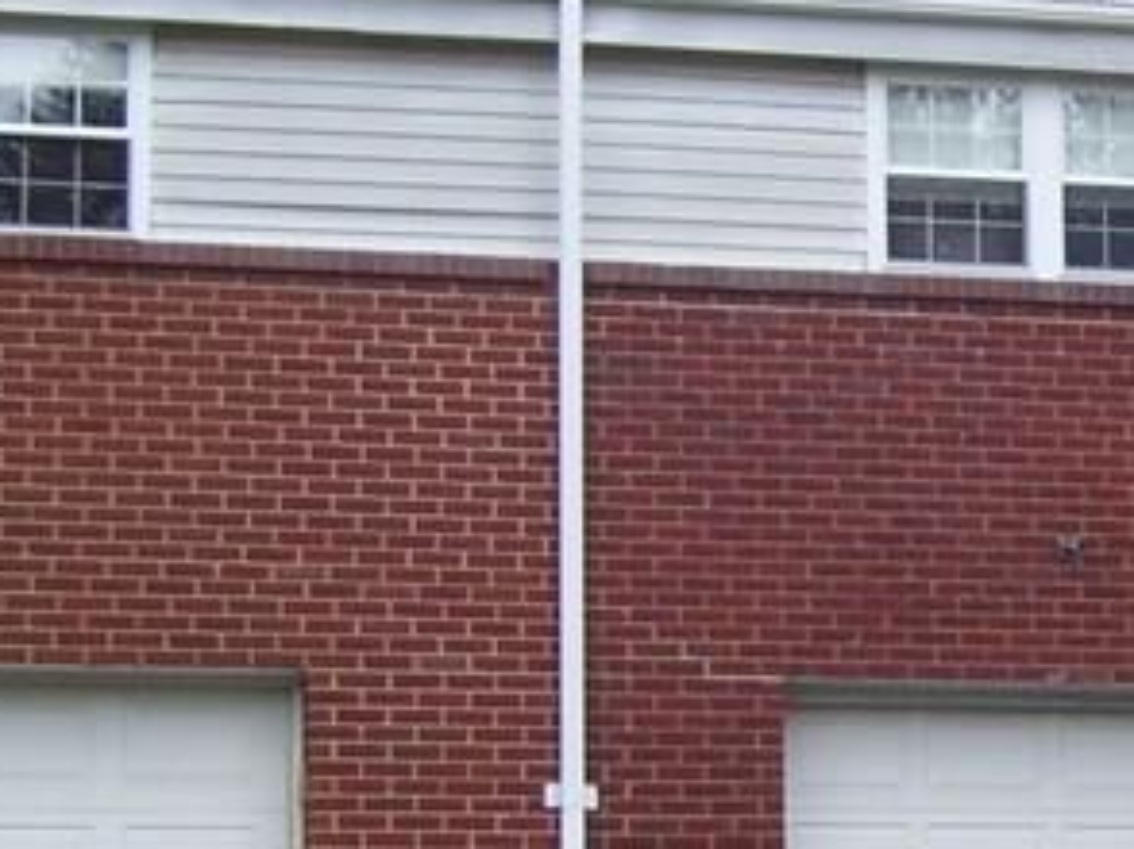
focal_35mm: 129
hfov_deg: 15.1
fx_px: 4223
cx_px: 1022
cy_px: 664
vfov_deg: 11.4
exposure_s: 1/350
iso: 80
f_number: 2.7
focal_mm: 6
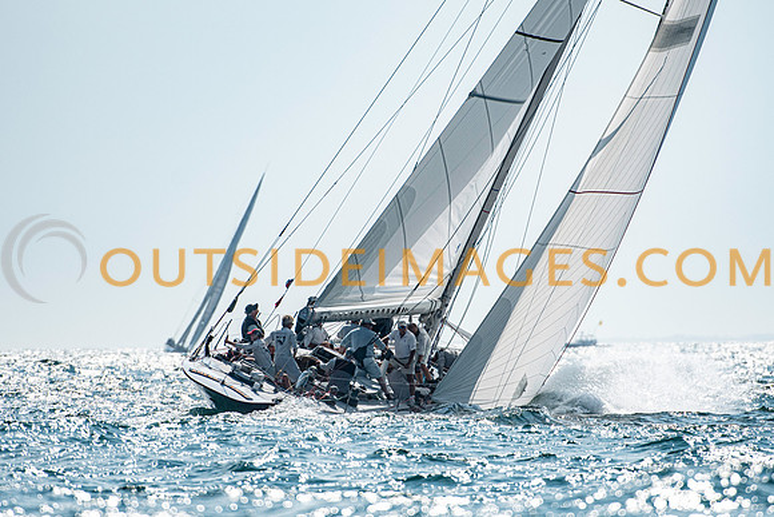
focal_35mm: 614
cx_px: 387
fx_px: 13194
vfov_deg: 2.2
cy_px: 258
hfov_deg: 3.4
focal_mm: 400
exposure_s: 1/4000
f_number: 5.6
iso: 400
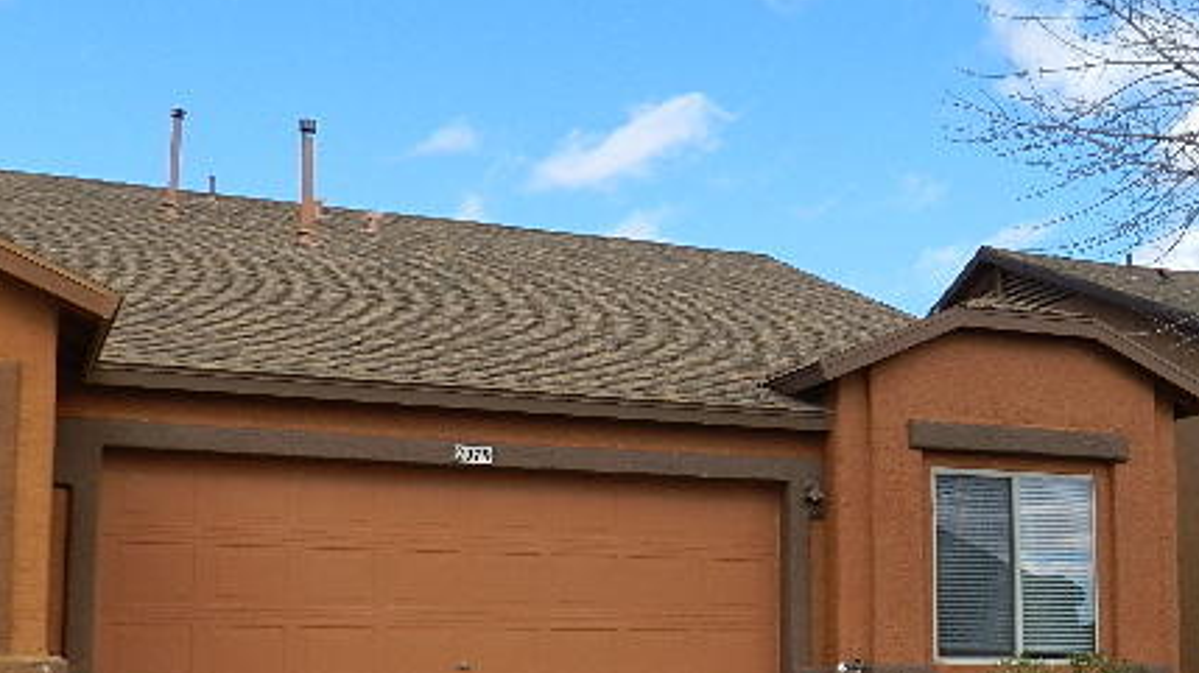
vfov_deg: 22.8
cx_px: 752
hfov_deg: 39.6
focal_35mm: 52
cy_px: 514
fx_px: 1653
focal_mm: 5.6
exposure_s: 1/1000
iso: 160
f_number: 3.7
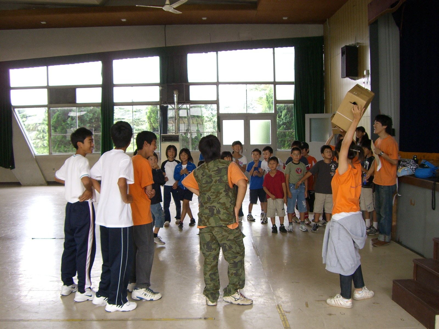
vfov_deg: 37.7
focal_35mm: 38
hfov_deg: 49.0
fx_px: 482
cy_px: 164
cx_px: 220
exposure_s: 1/80
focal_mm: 6.2
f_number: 2.7
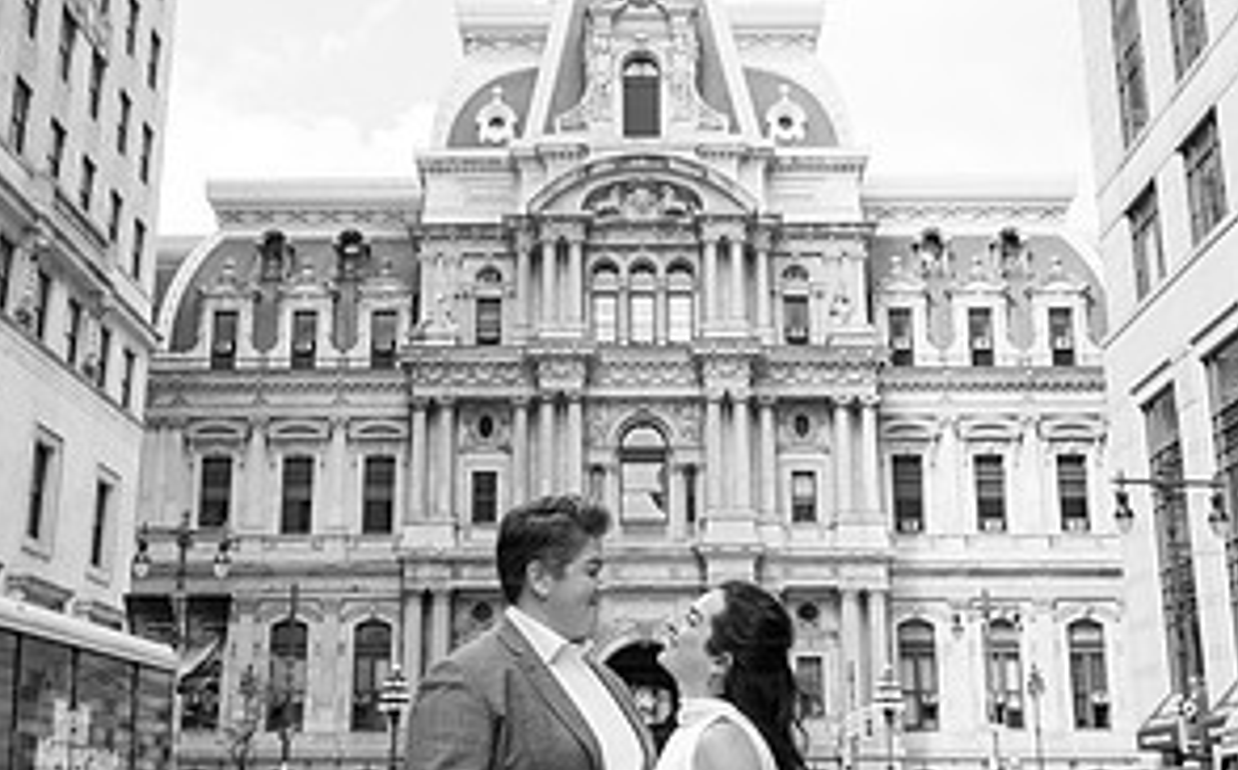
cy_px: 303
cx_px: 611
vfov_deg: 25.7
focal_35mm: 50
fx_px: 1685
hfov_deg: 40.3
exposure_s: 1/640
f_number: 6.3
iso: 800
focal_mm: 32
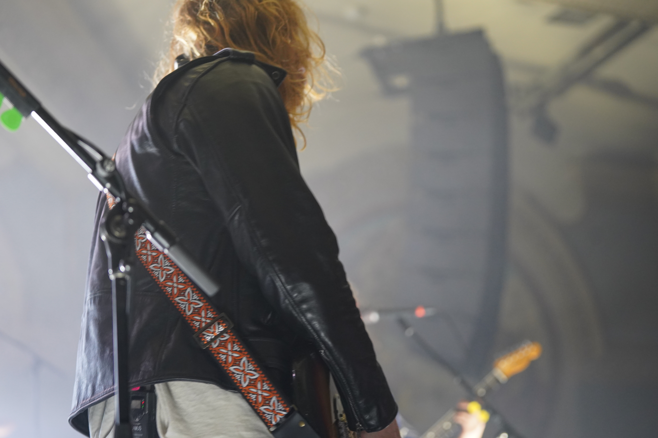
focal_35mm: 70
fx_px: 1279
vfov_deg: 19.5
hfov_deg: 28.8
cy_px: 219
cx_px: 329
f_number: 2.8
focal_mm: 70
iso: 3200
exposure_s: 1/160
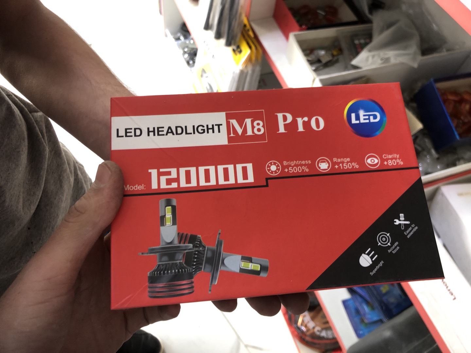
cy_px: 176
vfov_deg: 49.7
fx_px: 381
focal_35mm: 28
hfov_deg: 63.4
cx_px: 236
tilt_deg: -58.1
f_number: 1.8
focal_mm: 4
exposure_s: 1/24
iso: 40
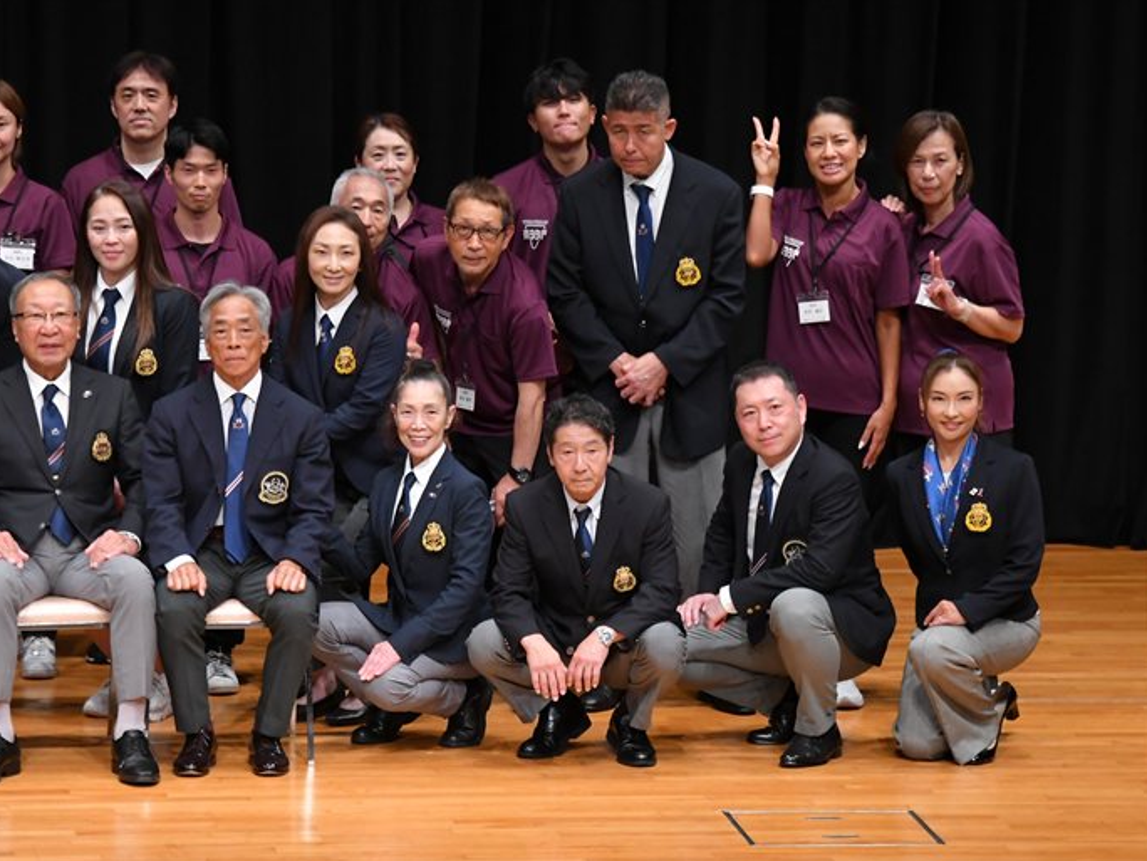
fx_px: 8118
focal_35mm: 245
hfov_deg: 8.1
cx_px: 506
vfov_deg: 6.1
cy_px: 431
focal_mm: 150
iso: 3200
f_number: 5.6
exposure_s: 1/400
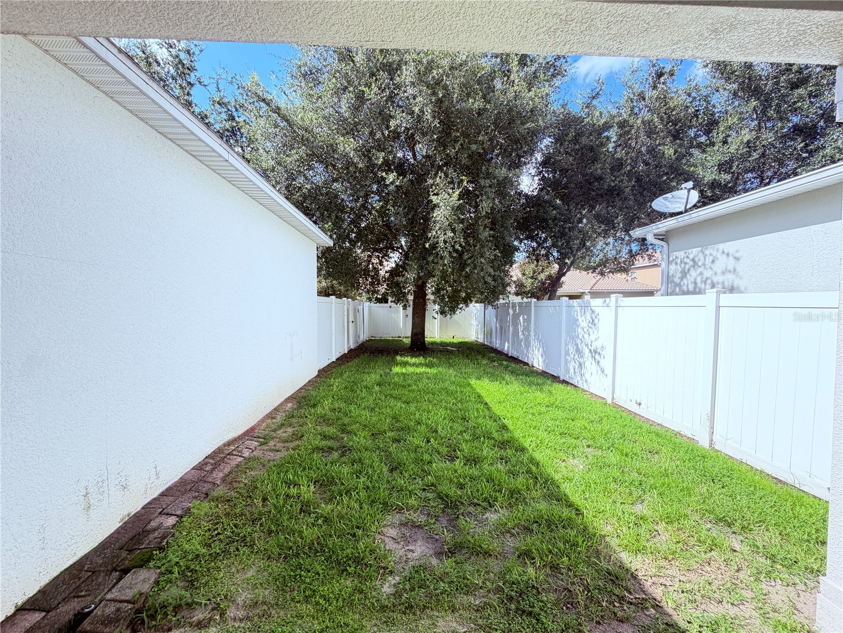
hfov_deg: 102.1
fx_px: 341
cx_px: 422
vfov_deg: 85.7
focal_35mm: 14
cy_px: 316
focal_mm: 2.22
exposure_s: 1/235
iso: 64
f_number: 2.2
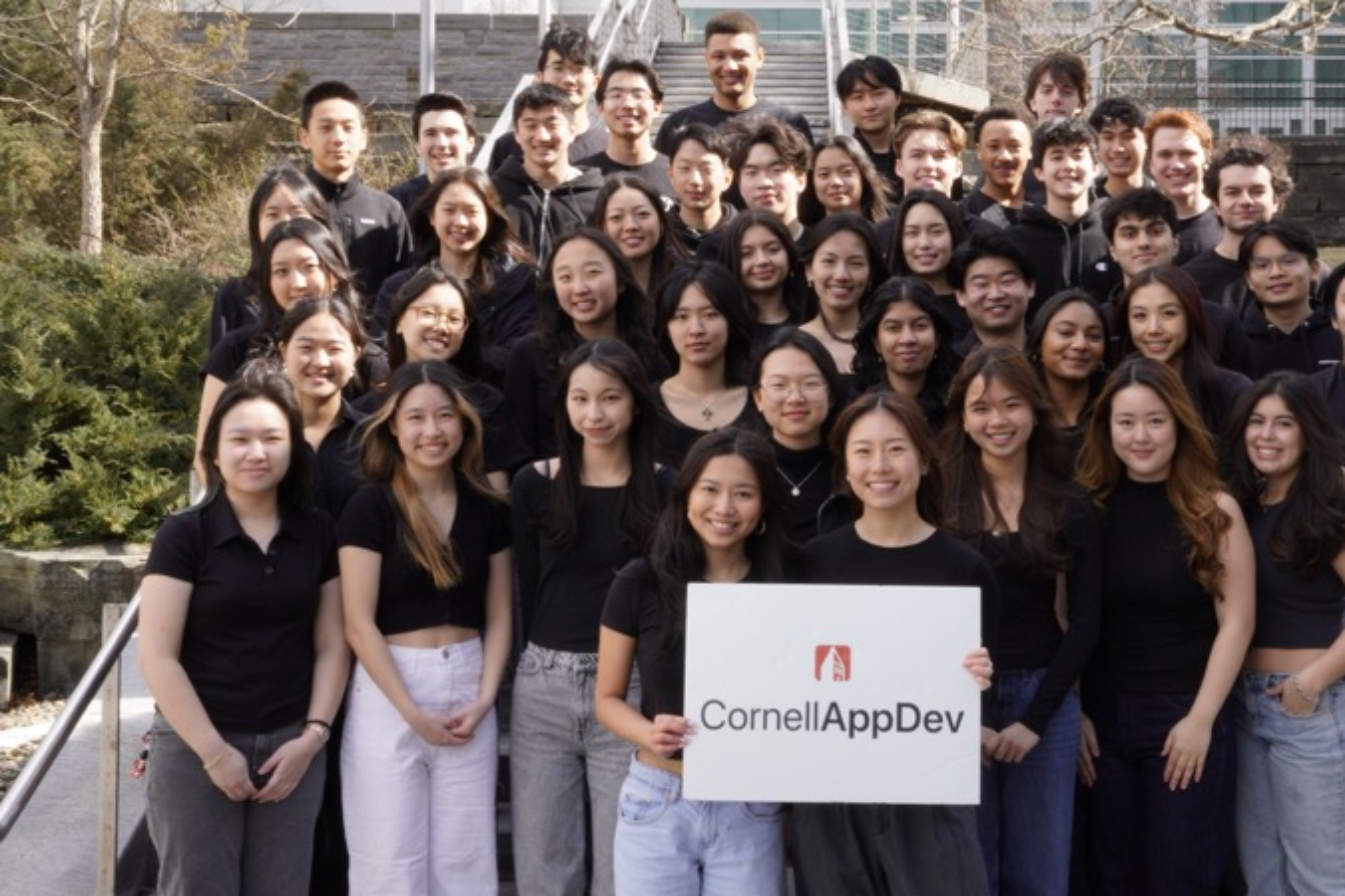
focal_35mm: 57
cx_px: 833
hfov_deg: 34.9
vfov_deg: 23.7
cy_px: 358
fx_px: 2129
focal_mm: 28.5
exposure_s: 1/50
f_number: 22
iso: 500
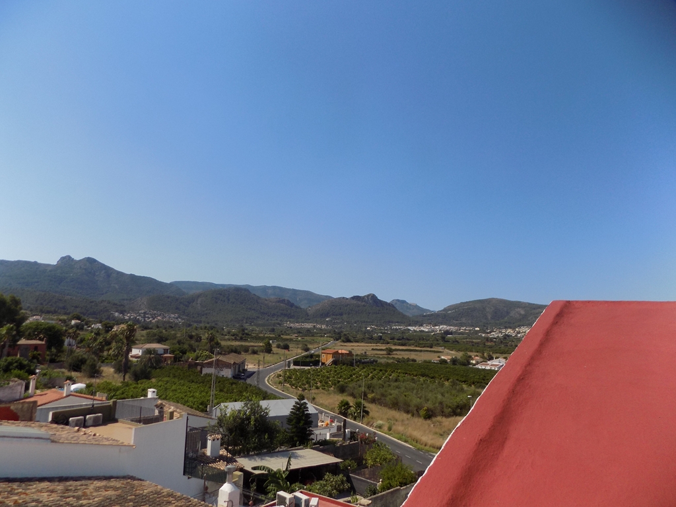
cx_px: 338
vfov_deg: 58.9
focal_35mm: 23
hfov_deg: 73.9
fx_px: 449
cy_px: 254
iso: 80
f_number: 9.9
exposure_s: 1/200
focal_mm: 4
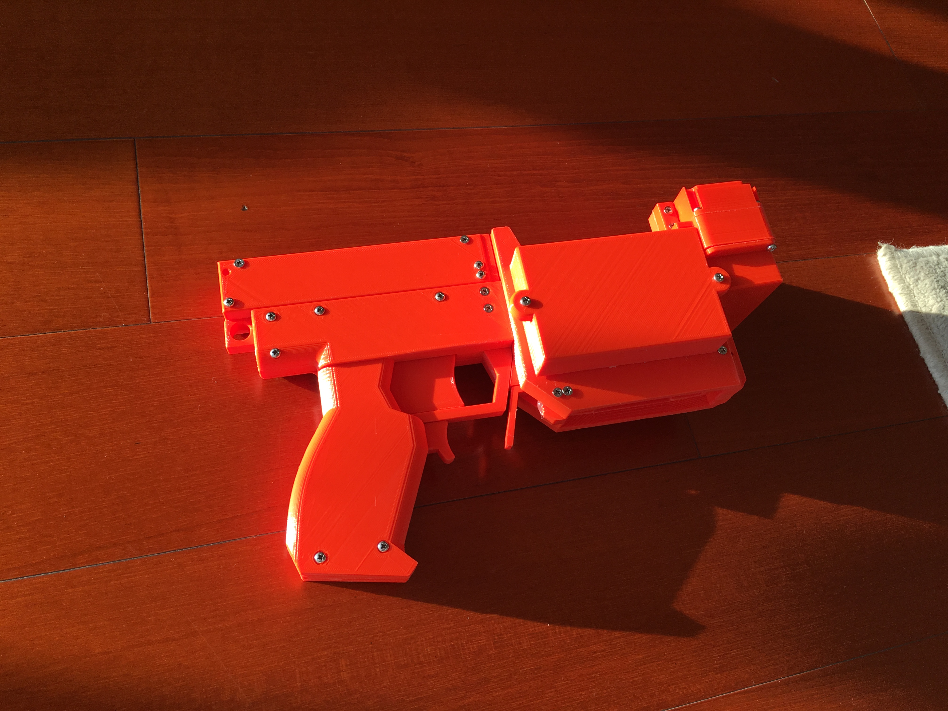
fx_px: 794
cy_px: 356
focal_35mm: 29
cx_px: 474
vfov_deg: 48.2
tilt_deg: -61.6
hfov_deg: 61.7
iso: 25
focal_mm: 4.15
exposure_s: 1/100
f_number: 2.2
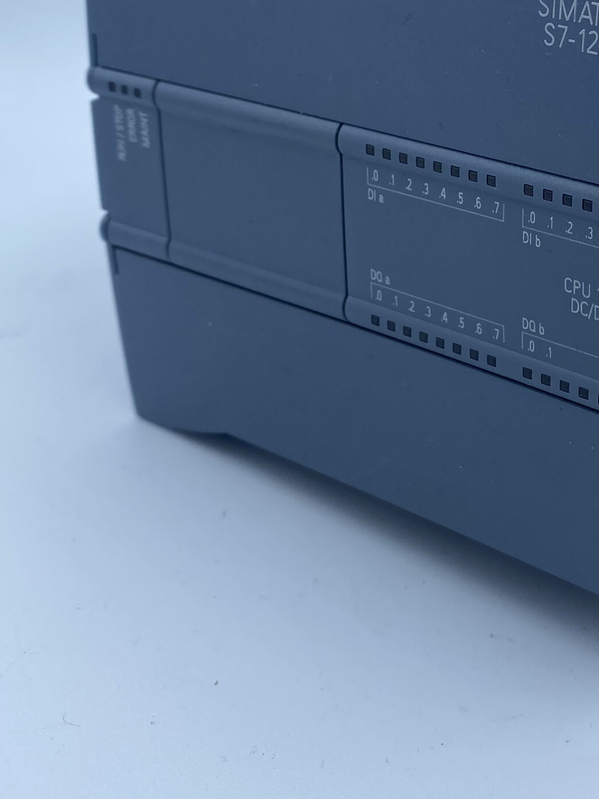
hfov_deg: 29.3
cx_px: 515
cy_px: 111
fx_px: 1108
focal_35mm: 48
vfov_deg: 37.6
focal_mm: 4.25
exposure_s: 1/898
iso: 32
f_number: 1.8
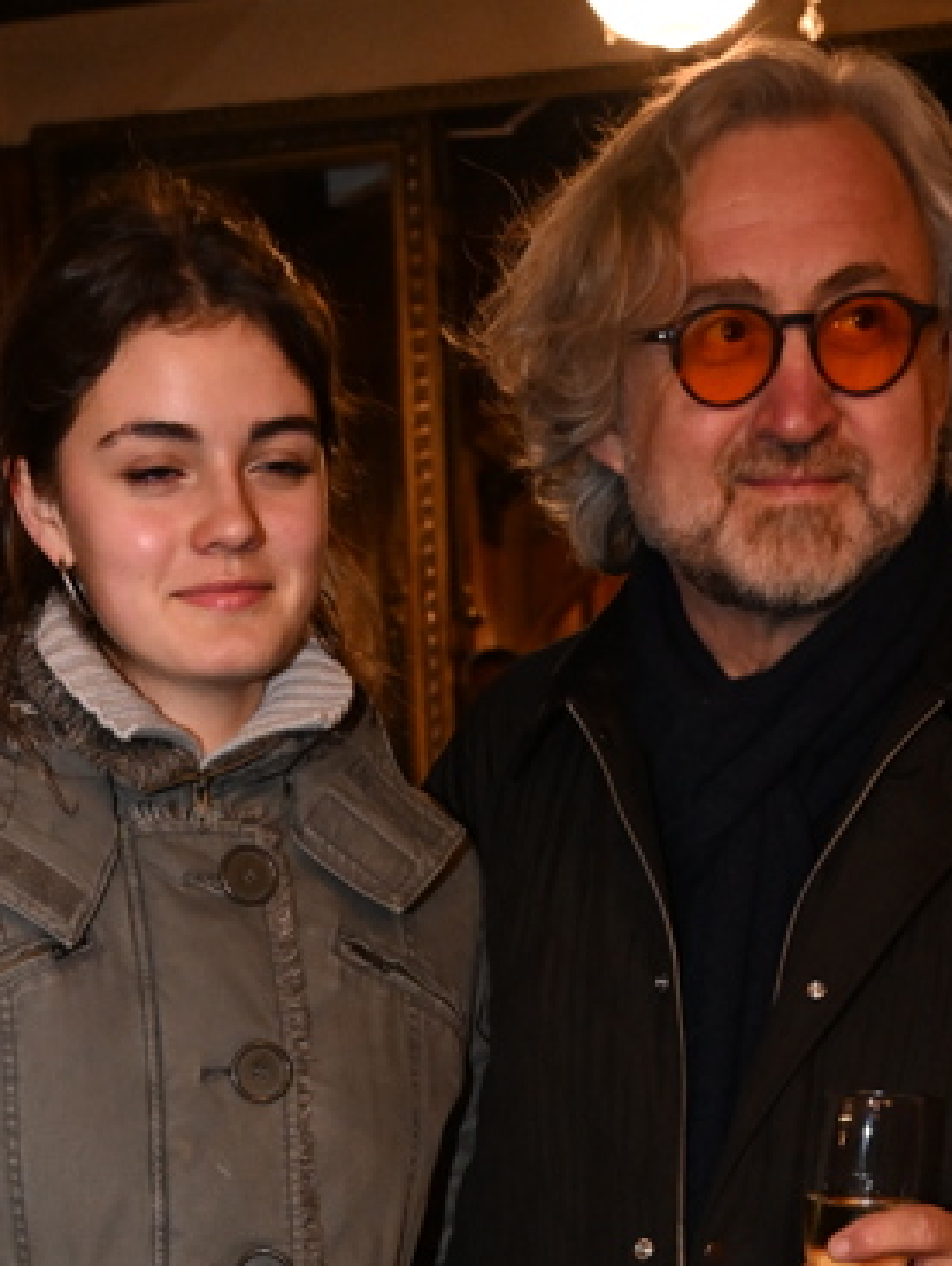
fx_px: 2379
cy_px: 1523
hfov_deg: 22.6
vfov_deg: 26.5
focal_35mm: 65
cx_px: 400
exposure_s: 1/200
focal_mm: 24
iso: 4000
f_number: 3.5
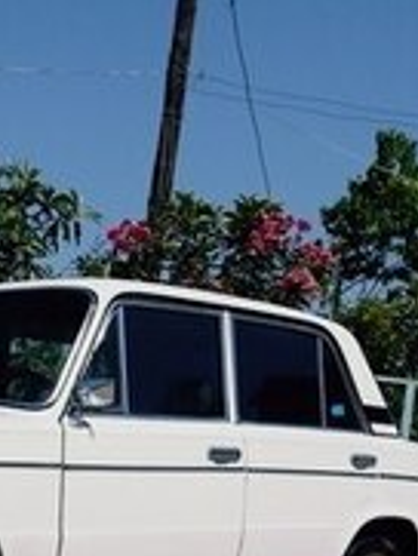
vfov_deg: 23.5
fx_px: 1190
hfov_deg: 19.2
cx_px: -22
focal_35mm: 74
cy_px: 707
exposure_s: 1/2720
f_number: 1.9
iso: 40
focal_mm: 3.7
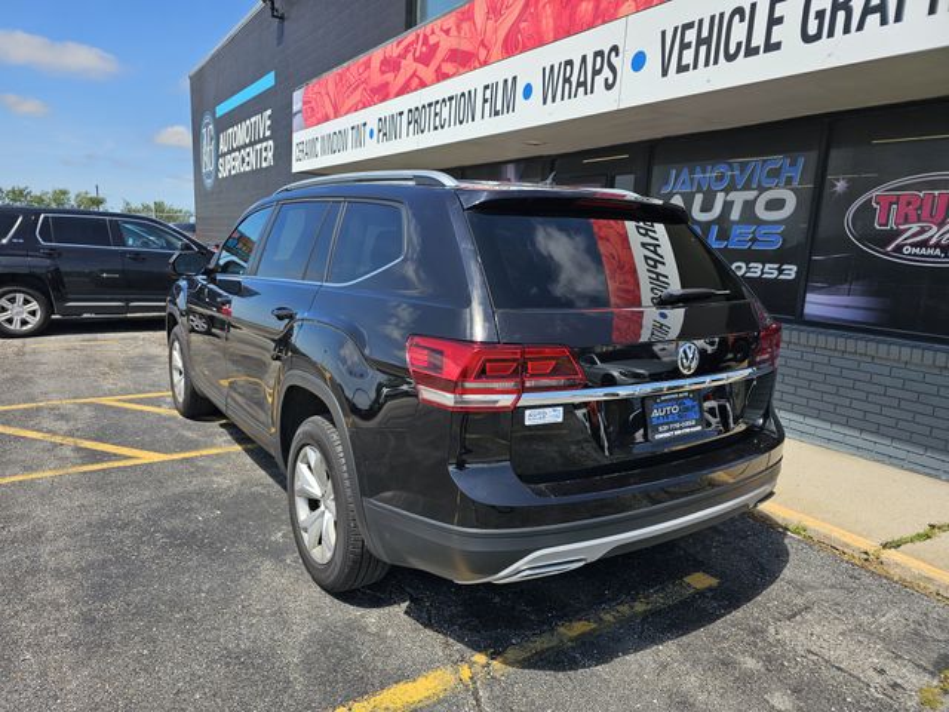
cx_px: 474
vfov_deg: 58.9
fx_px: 631
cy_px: 356
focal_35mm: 23
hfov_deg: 73.9
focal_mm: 6.3
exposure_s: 1/673
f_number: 1.7
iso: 10
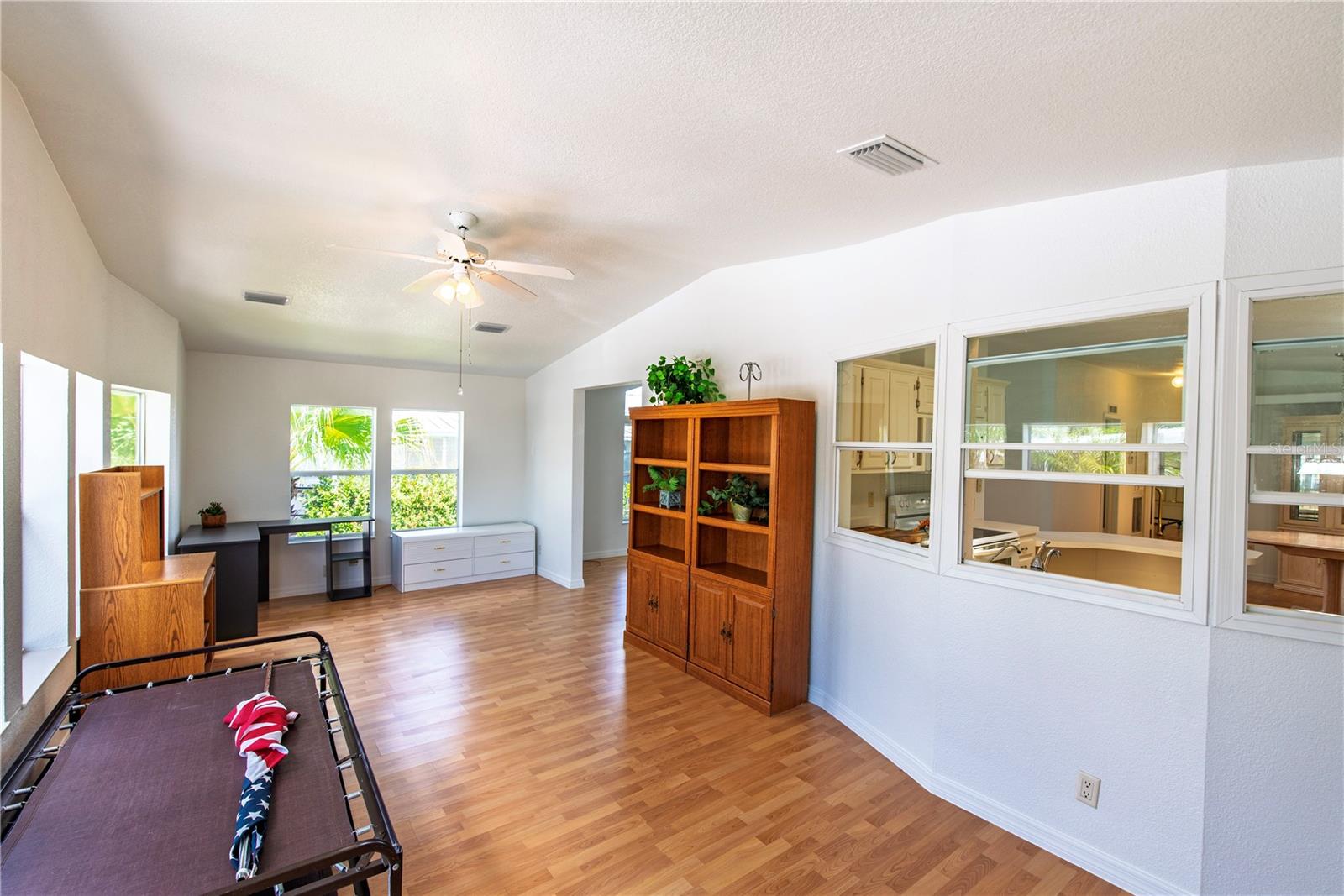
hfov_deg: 100.4
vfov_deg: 77.3
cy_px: 448
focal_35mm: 15
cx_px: 672
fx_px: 560
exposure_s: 1/100
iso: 100
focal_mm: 15
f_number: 5
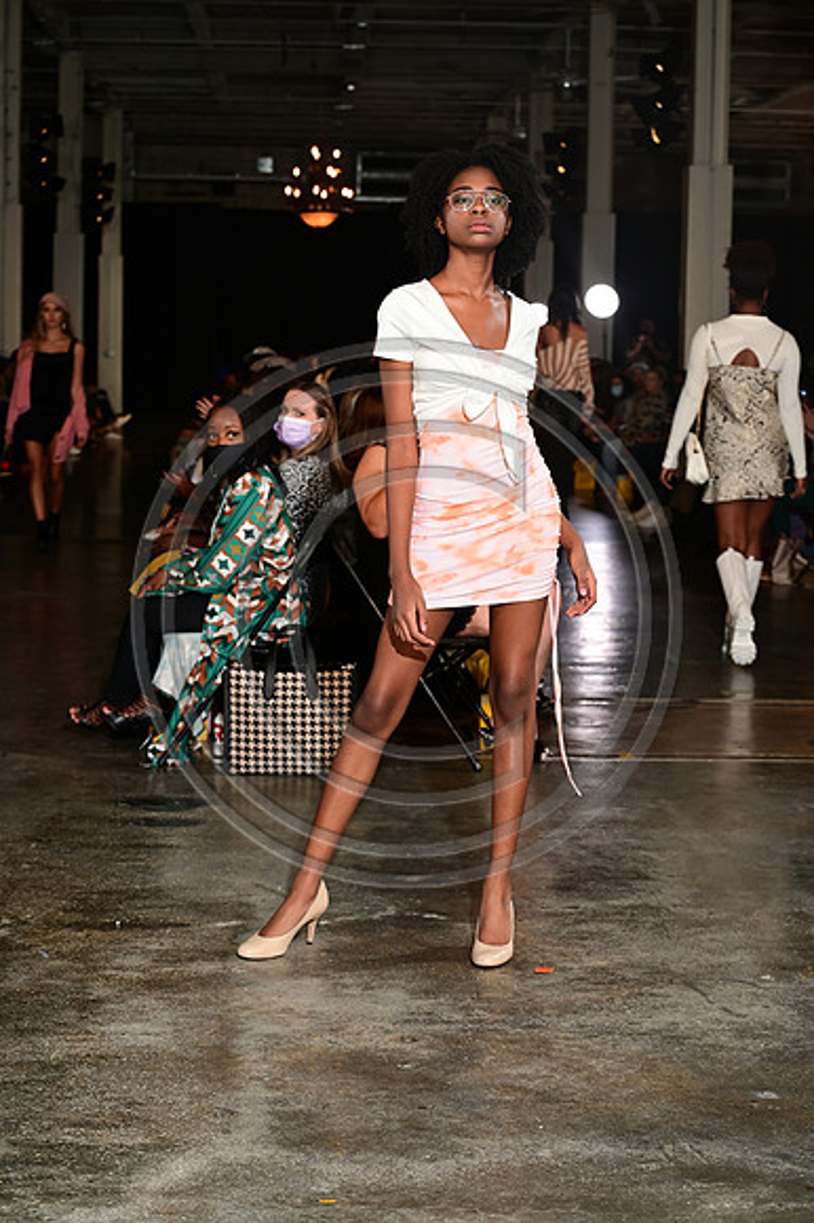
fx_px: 2377
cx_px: 407
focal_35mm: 70
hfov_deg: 19.4
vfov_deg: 28.9
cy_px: 612
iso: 1000
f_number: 6.3
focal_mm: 70
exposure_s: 1/160
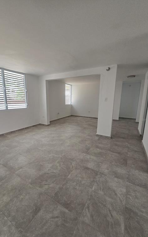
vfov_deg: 105.3
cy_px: 119
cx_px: 65
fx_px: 90
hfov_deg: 78.3
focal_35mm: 14
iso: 100
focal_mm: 2.2
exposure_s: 1/359
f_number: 2.2
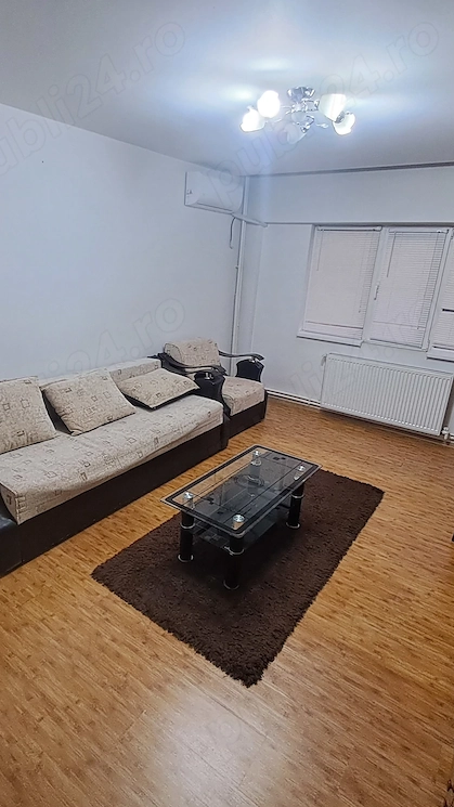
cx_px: 195
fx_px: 407
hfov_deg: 58.1
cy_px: 404
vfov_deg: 89.6
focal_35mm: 19
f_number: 2.2
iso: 125
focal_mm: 1.42
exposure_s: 1/50
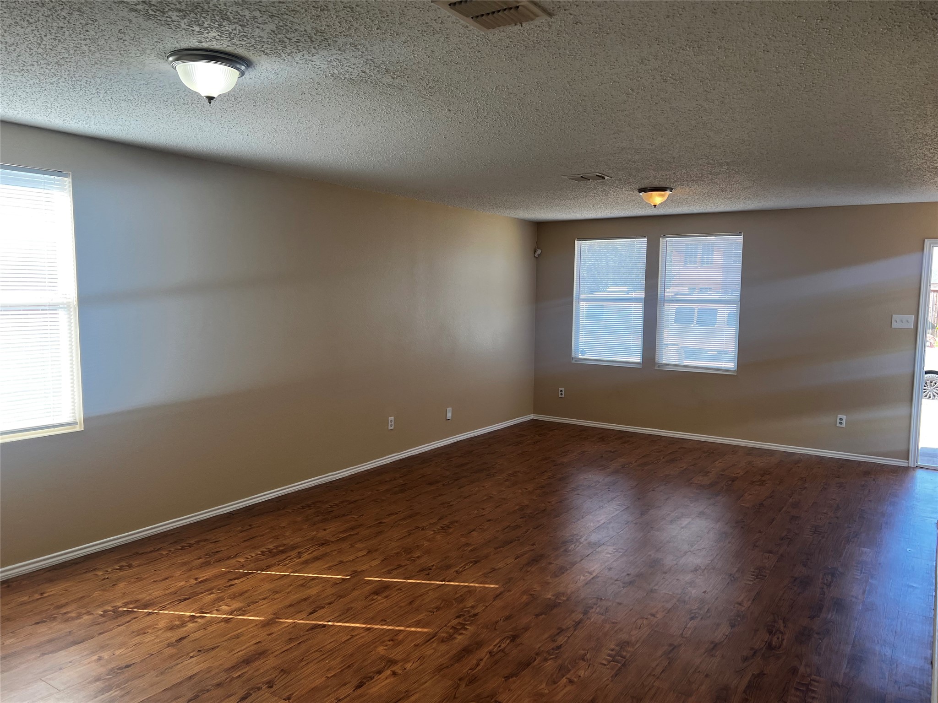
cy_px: 352
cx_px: 469
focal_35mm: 26
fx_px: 705
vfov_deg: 53.1
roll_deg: -1.3
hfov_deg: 67.3
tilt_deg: -5.6
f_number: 1.5
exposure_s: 1/144
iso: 50
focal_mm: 5.7
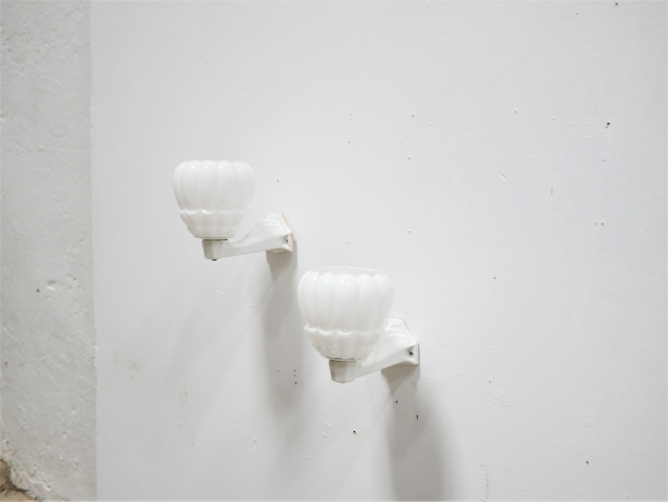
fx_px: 772
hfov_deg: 46.8
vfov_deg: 36.0
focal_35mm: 40
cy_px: 251
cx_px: 334
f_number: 1.7
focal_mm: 20
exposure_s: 1/60
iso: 400
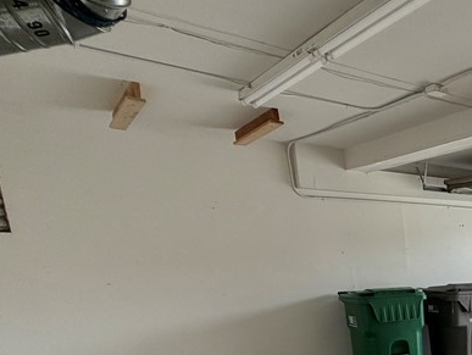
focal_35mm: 37
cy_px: 346
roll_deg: +1.8
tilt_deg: -9.2
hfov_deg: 35.1
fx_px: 505
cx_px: 610
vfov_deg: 35.4
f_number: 2.2
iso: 50
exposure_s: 1/121
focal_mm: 2.22
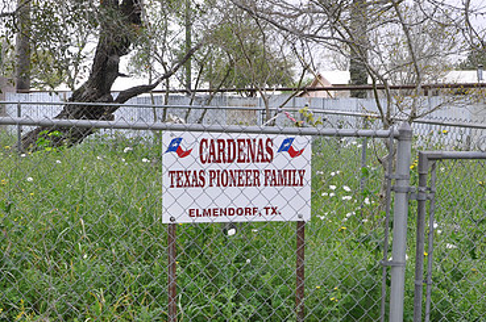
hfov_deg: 30.5
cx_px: 215
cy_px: 210
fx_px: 890
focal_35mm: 66
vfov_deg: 20.5
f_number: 6.3
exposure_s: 1/40
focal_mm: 28
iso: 200
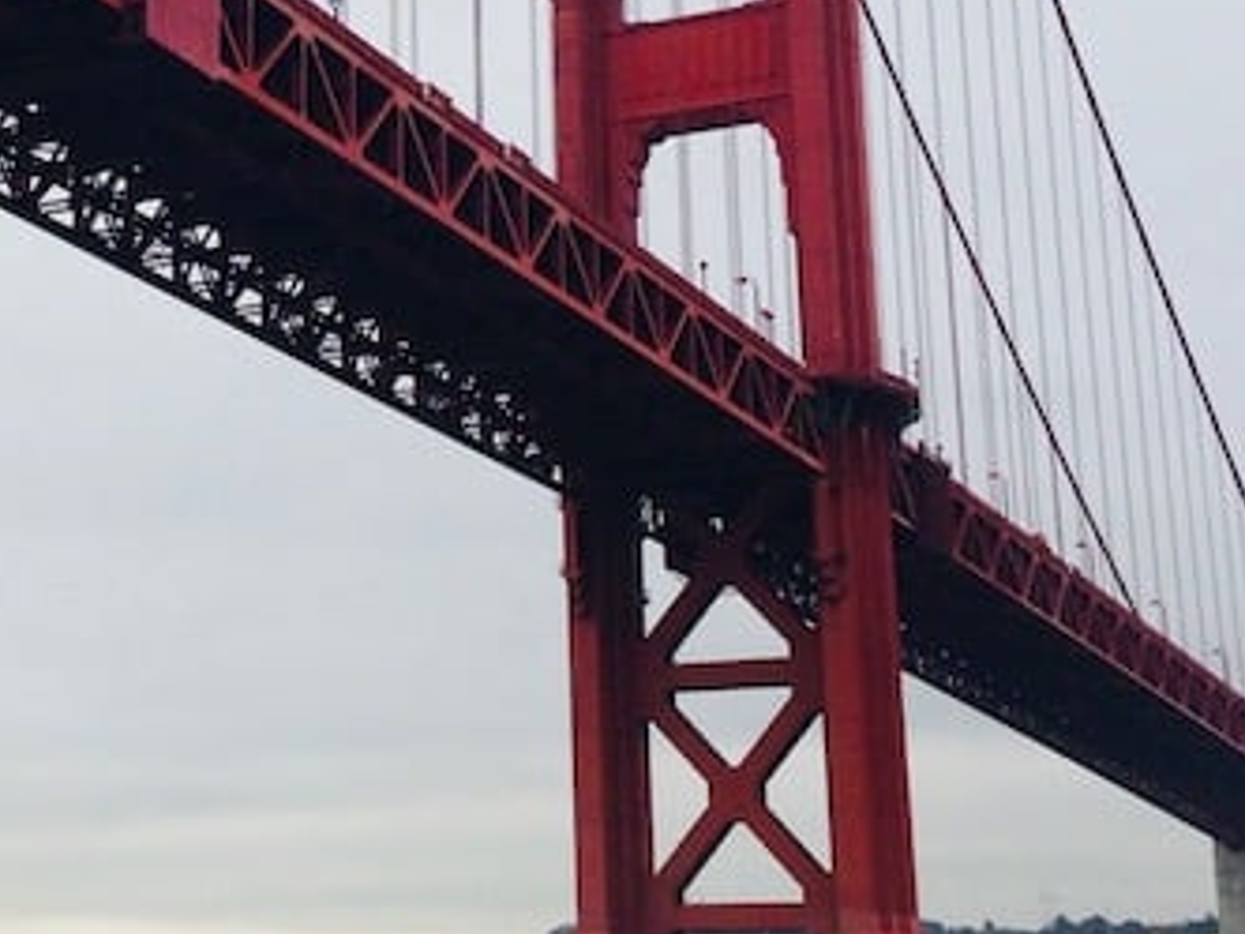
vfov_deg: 18.1
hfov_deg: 23.8
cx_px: 259
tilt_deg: +16.4
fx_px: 2913
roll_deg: +3.2
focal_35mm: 81
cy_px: 195
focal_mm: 4.12
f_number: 2.4
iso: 50
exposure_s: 1/903
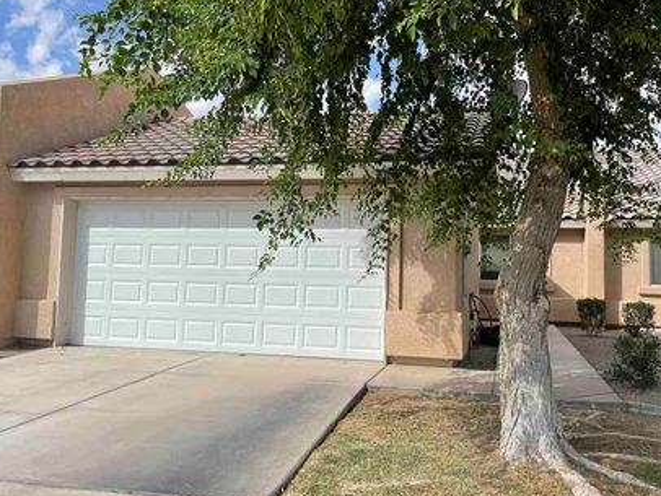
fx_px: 611
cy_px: 235
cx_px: 355
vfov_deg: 44.2
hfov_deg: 56.7
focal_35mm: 32
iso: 32
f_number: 1.6
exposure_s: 1/3401
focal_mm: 4.2
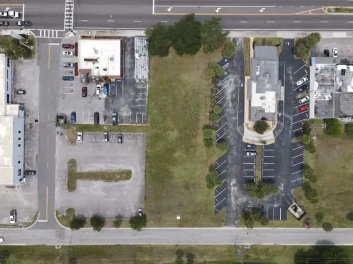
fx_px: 245
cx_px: 176
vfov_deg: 56.8
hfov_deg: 71.6
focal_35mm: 24
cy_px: 132
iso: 100
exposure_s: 1/30
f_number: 2.8
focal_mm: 4.5
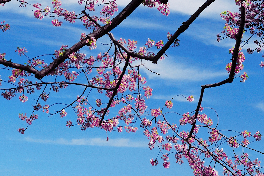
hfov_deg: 21.8
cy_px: 135
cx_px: 78
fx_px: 682
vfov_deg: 14.6
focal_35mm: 93
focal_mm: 26
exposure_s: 1/125
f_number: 10
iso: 100
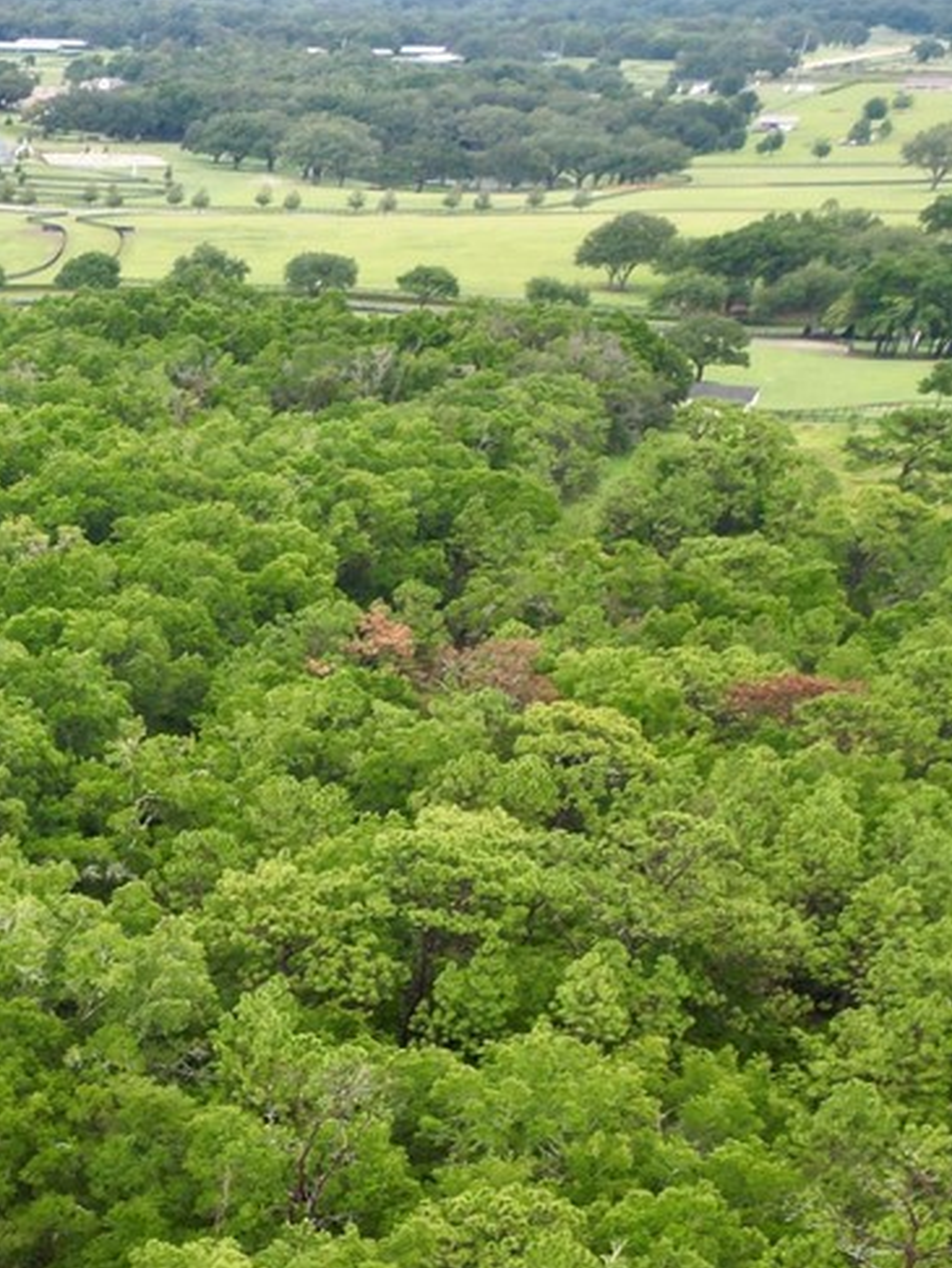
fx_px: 2894
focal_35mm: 79
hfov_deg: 14.9
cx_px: -1007
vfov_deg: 22.6
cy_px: 1550
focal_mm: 6.72
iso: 110
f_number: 1.7
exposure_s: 1/250
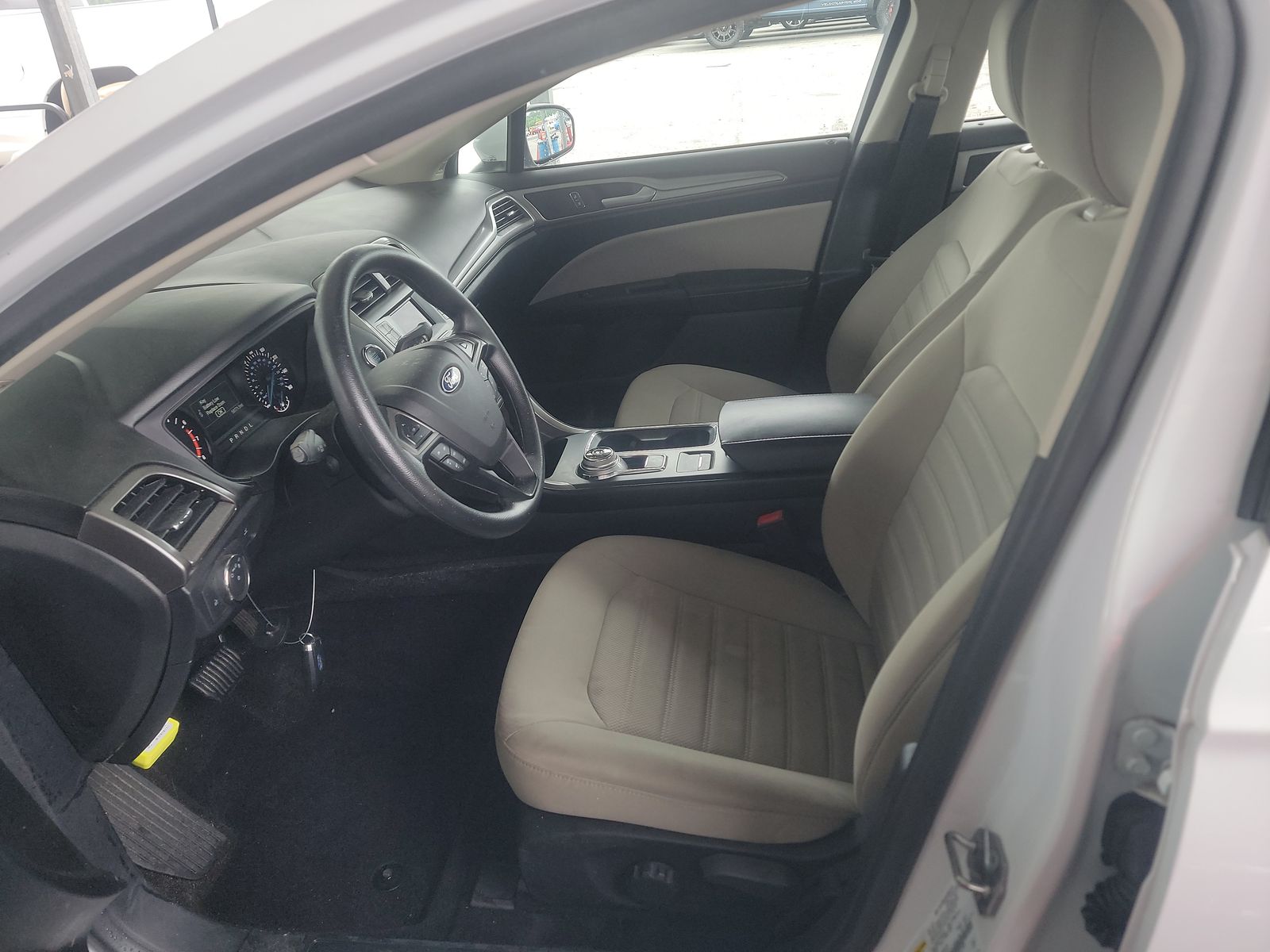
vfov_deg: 56.8
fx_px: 881
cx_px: 635
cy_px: 476
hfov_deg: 71.6
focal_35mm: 24
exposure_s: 1/59
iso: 216
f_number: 1.8
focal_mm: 6.7
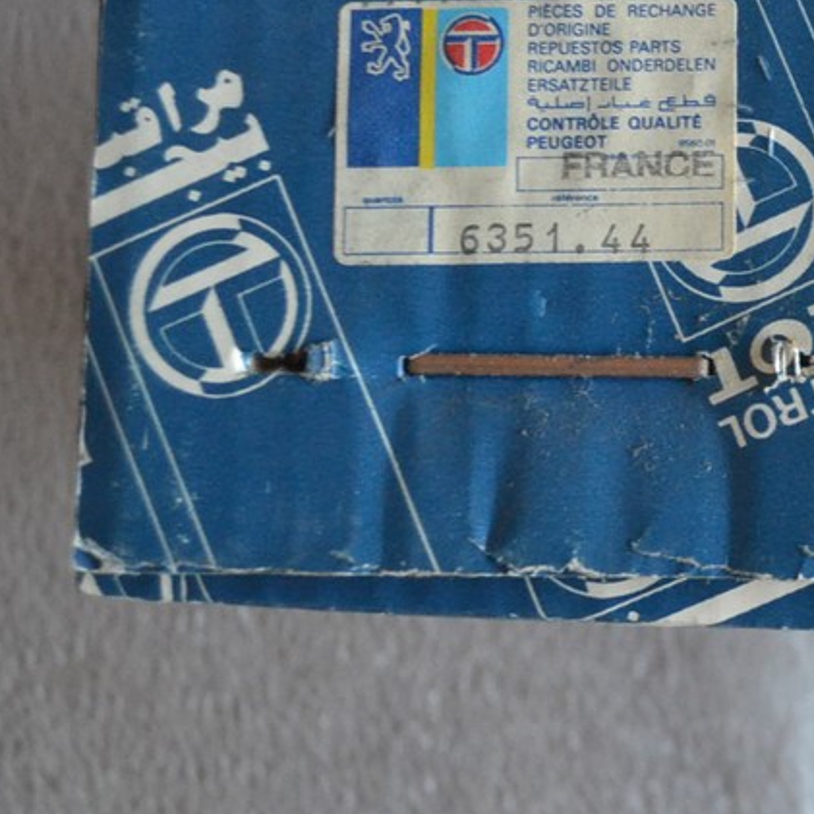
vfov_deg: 19.2
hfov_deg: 17.6
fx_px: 2394
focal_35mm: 90
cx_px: 1172
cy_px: 247
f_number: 3.8
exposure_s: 1/60
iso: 1800
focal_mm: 22
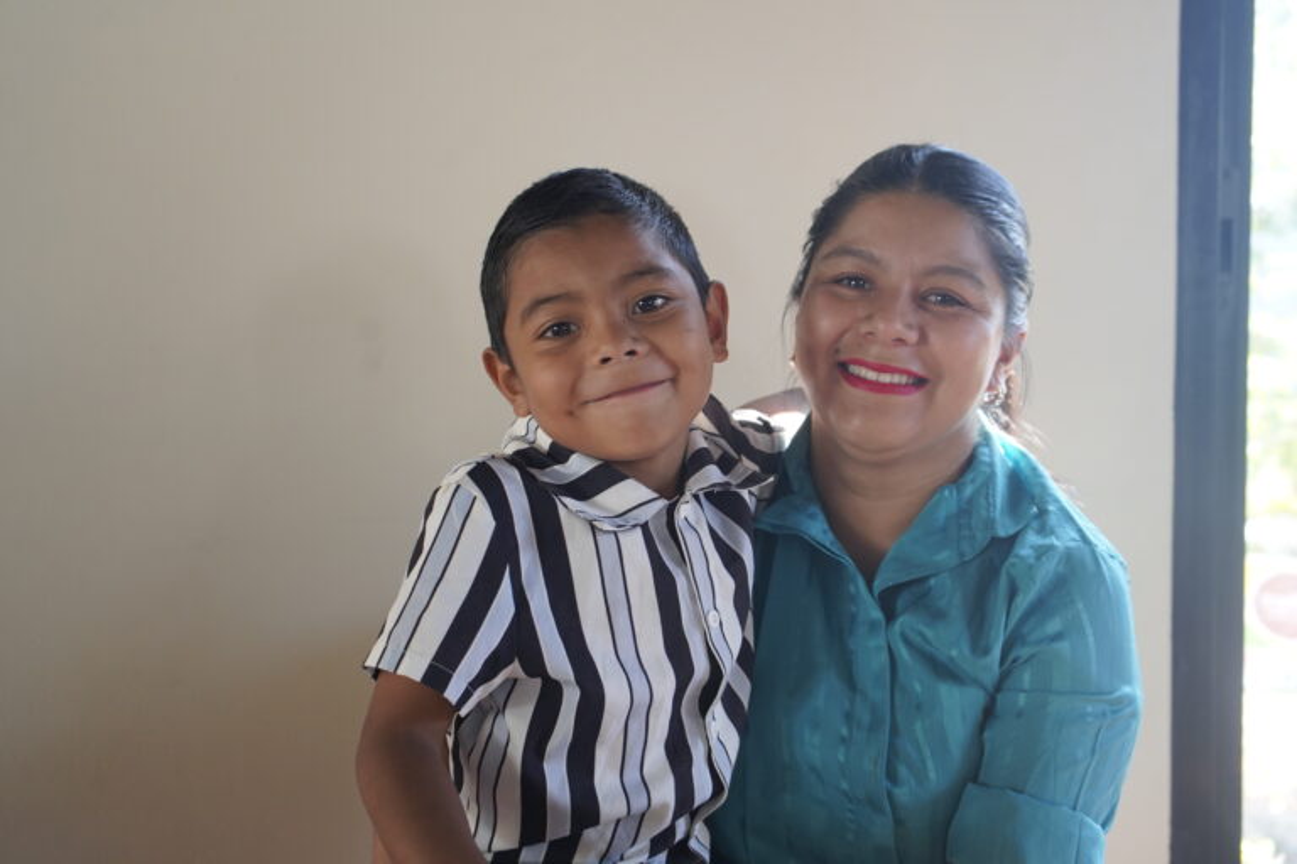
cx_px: 648
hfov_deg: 48.5
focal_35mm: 40
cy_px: 432
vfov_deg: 33.4
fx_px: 1441
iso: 1600
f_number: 4
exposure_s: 1/160
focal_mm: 40
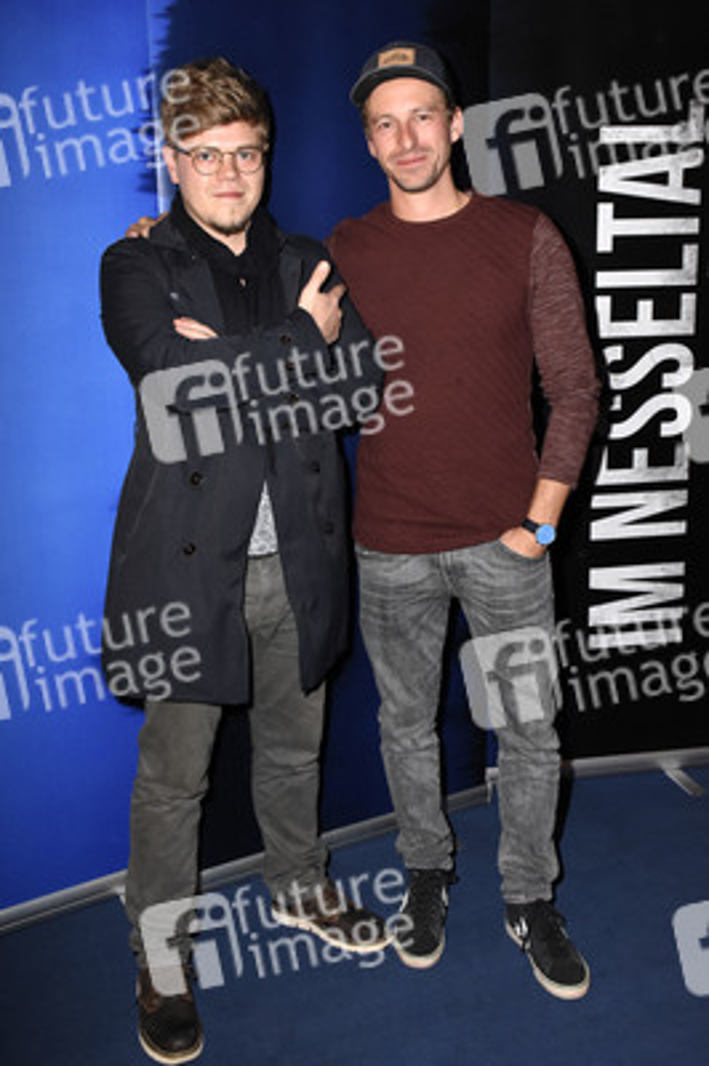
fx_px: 1154
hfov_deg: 34.2
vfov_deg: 49.6
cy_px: 533
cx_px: 354
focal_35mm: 39
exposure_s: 1/60
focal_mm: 26
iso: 1600
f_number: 6.3
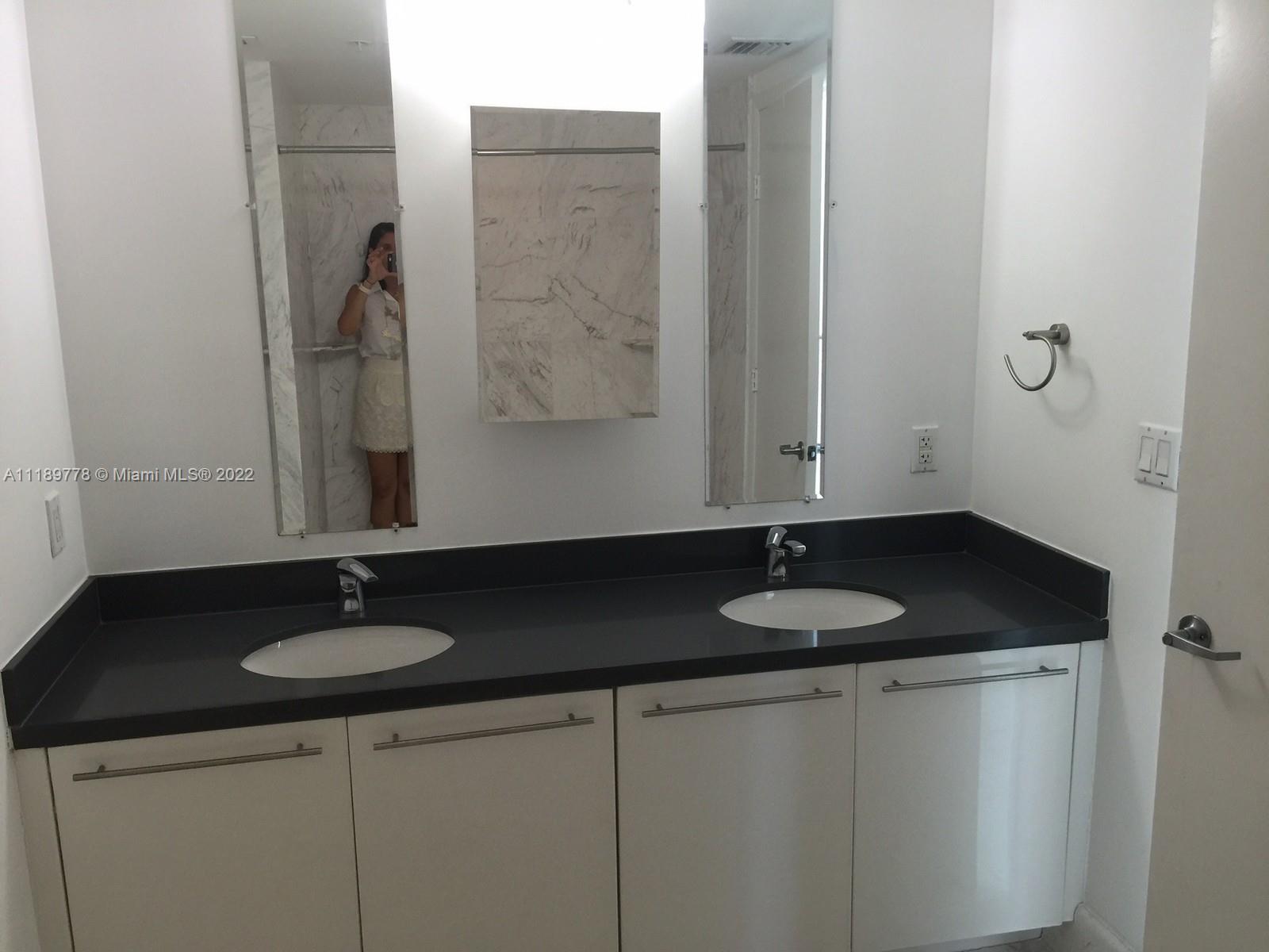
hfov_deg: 61.7
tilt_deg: -10.1
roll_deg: +0.7
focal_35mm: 29
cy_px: 476
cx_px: 634
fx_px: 1063
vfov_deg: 48.2
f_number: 2.2
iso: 40
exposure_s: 1/30
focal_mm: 4.15
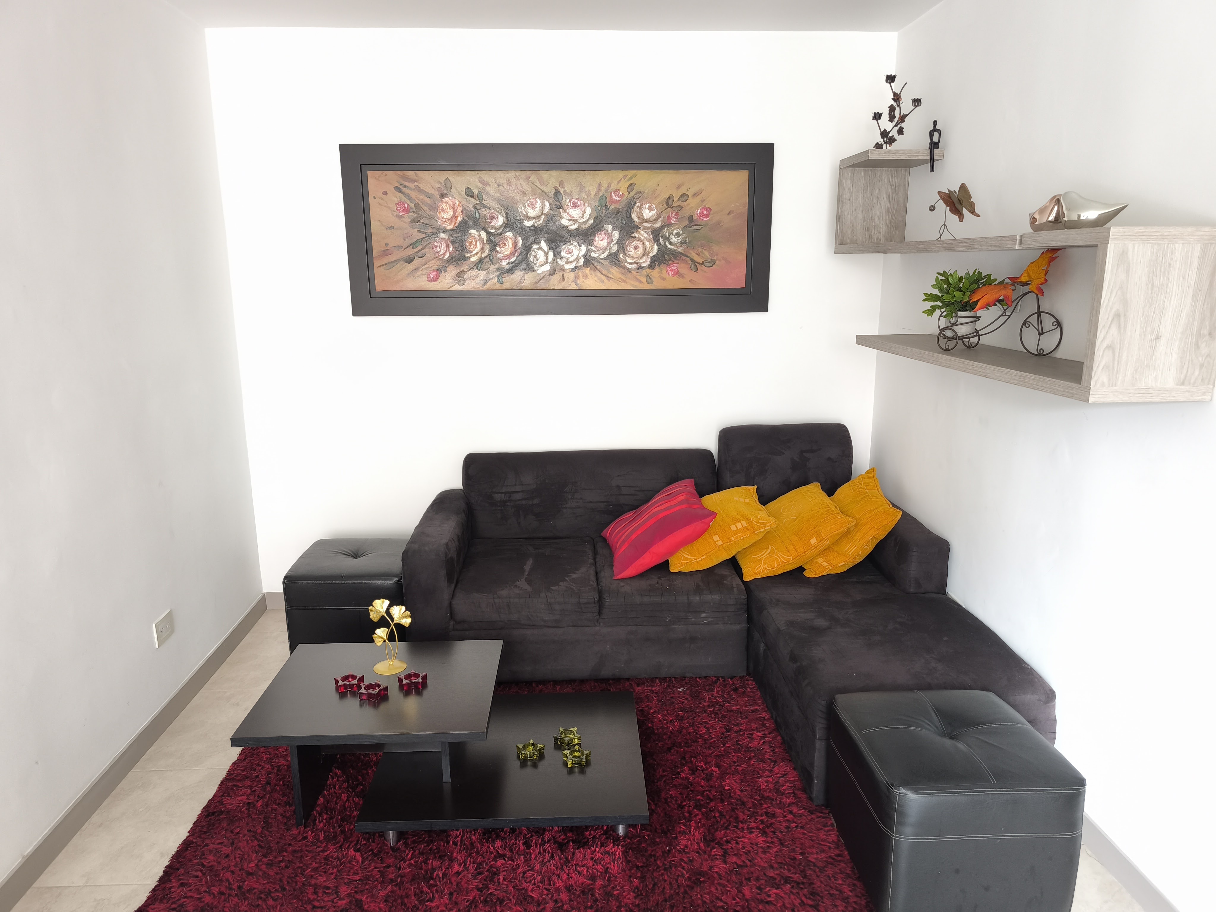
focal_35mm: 23
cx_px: 608
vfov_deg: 58.9
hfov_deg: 73.9
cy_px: 456
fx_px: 808
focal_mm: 6.57
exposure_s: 1/60
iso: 640
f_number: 1.6
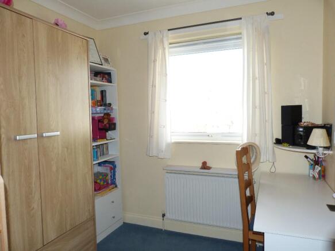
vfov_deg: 54.9
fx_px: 242
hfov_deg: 69.4
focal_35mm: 25
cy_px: 126
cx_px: 168
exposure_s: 1/60
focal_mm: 4.5
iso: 80
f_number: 2.8
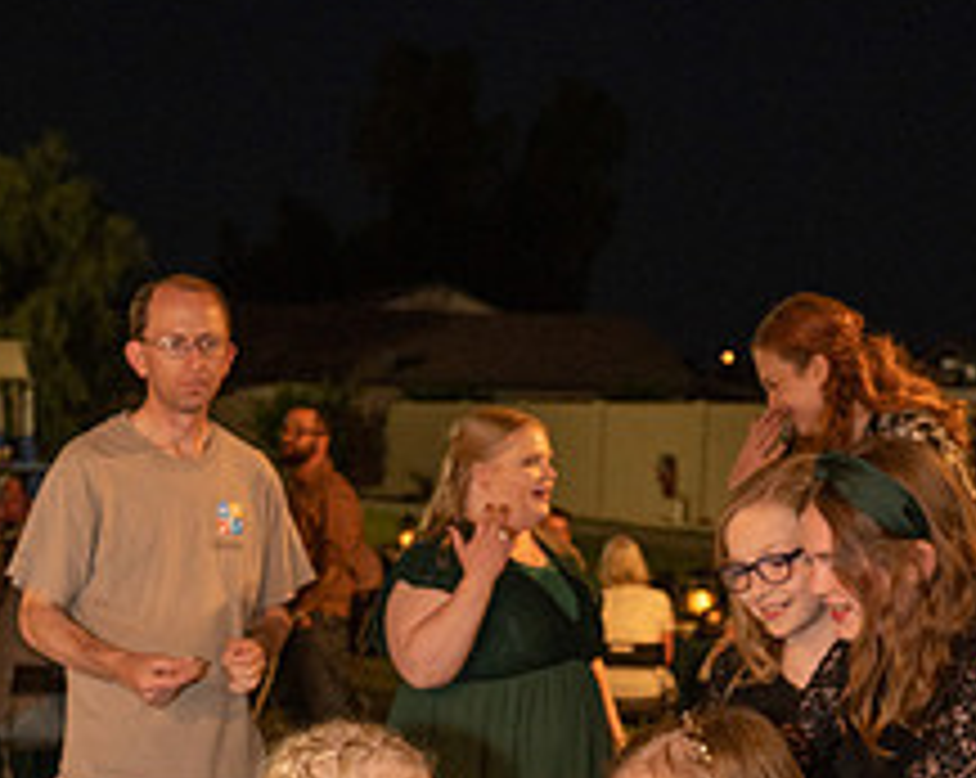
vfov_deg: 19.6
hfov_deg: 25.7
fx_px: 2135
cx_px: 421
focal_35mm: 74
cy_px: 908
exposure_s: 1/80
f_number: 4
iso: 3200
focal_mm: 38
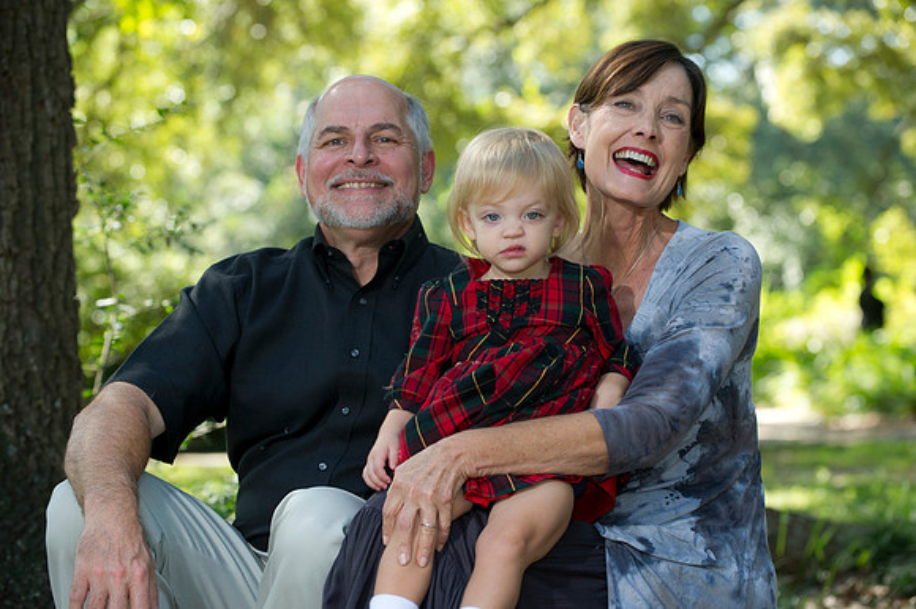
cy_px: 304
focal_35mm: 116
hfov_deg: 17.7
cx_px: 458
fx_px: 2950
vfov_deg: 11.8
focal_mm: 116
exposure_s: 1/80
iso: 250
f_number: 4
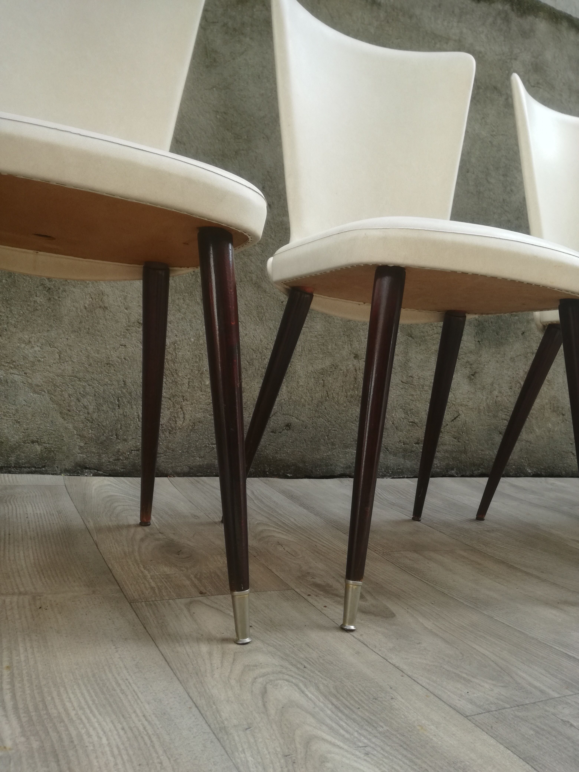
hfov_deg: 51.4
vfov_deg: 65.3
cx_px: 290
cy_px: 386
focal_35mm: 27
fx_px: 602
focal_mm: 3.79
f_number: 2
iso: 50
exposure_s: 1/205
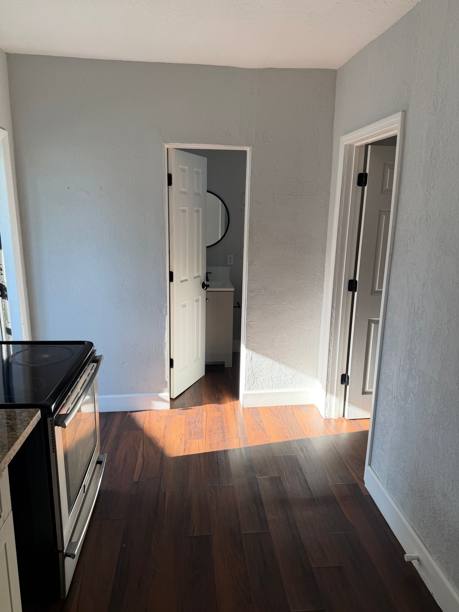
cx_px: 230
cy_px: 306
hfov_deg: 56.8
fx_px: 424
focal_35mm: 24
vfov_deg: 71.6
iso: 80
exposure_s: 1/304
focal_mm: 6.76
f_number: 1.78
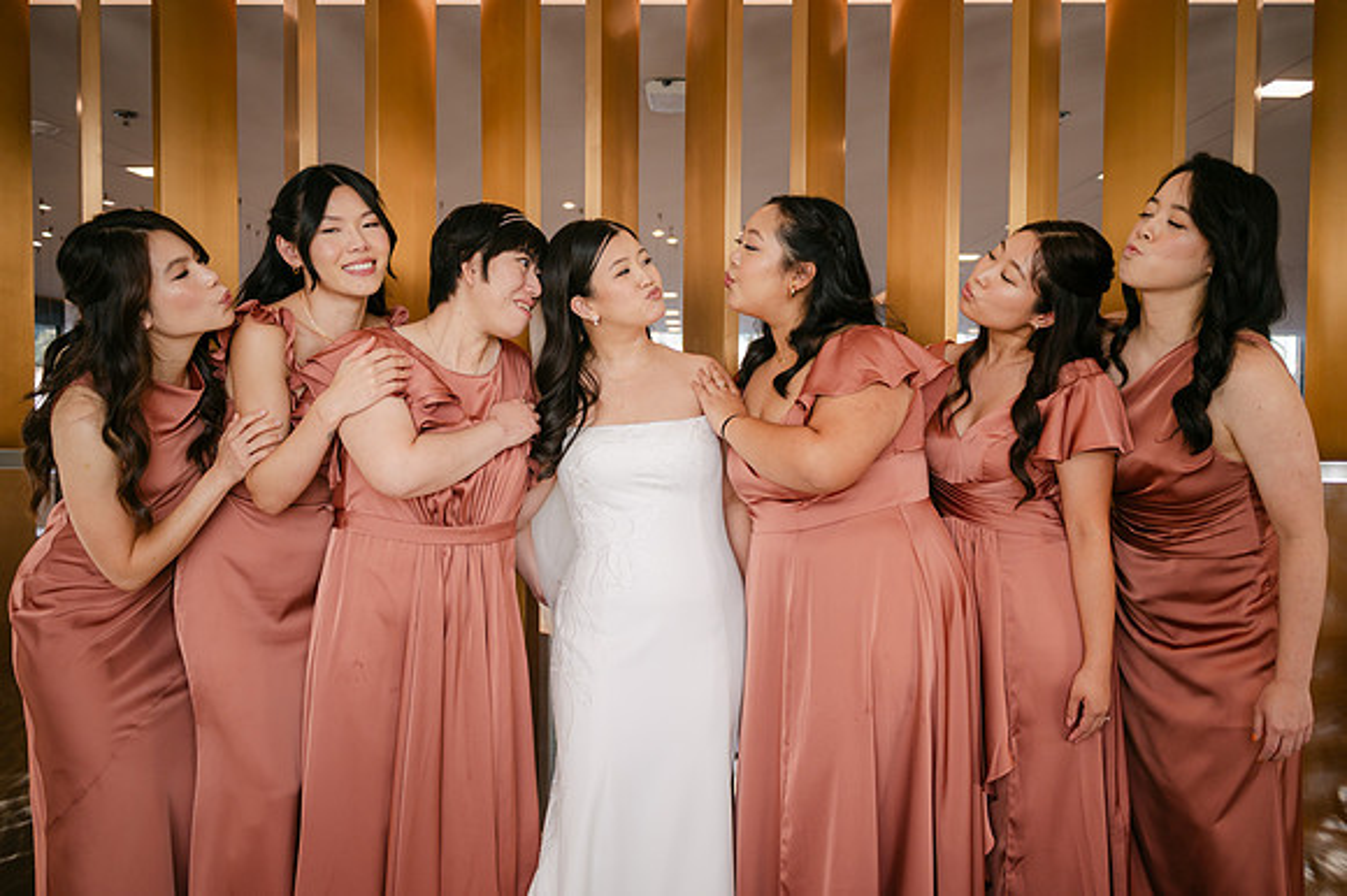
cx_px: 674
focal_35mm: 28
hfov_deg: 64.8
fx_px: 1061
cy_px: 448
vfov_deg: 45.8
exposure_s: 1/250
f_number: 2.8
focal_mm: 28
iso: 280
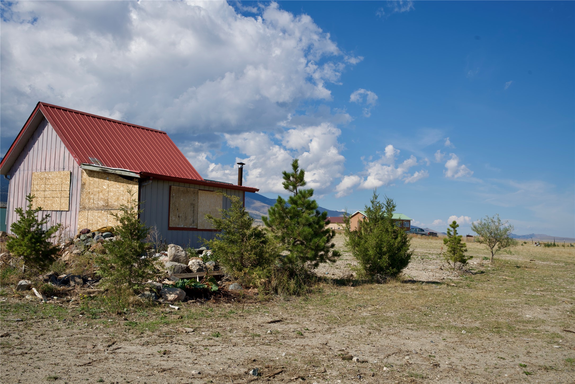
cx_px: 288
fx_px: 527
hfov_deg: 57.2
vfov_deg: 40.0
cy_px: 192
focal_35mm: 33
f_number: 10
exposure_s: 1/250
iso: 100
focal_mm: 33
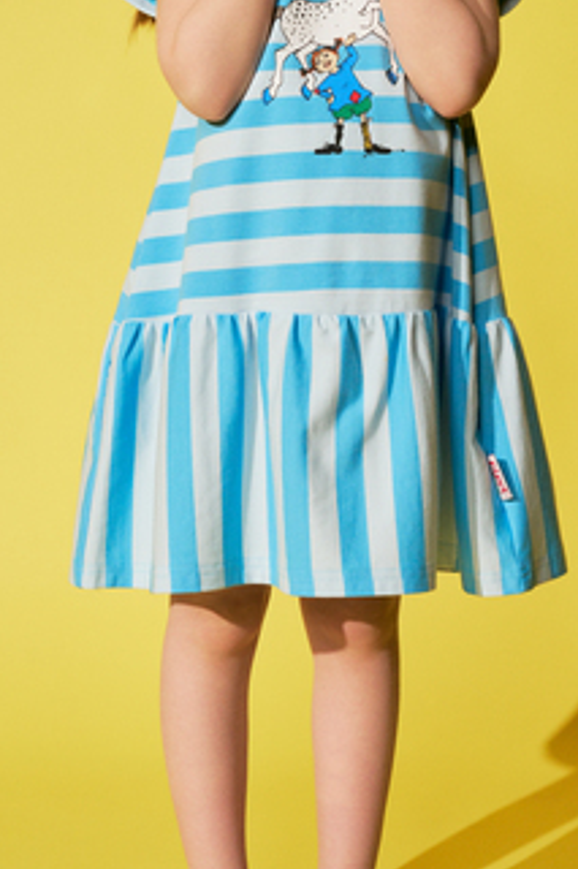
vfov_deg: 28.4
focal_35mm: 71
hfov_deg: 19.0
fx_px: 1712
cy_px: 339
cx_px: 449
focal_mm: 35
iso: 400
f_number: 5.6
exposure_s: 1/200
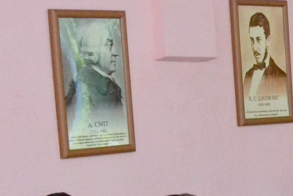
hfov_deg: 13.8
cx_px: 481
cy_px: 289
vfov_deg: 9.7
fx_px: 1115
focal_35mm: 137
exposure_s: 1/250
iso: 3200
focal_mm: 26
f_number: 5.6
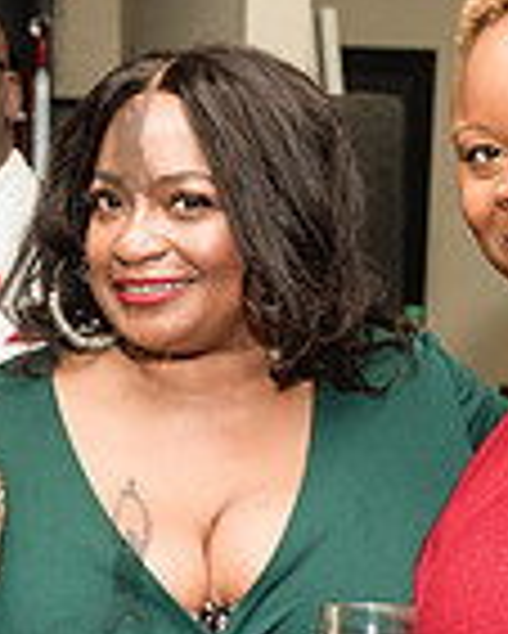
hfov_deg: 14.2
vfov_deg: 17.5
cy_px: 555
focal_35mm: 108
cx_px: 126
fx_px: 2028
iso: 2000
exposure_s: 1/250
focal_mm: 28
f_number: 4.5
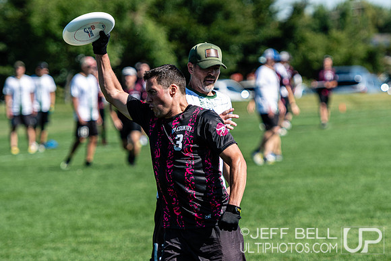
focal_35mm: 299
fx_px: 3252
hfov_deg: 6.9
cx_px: 260
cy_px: 174
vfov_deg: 4.6
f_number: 3.2
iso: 100
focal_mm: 150
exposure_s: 1/1600
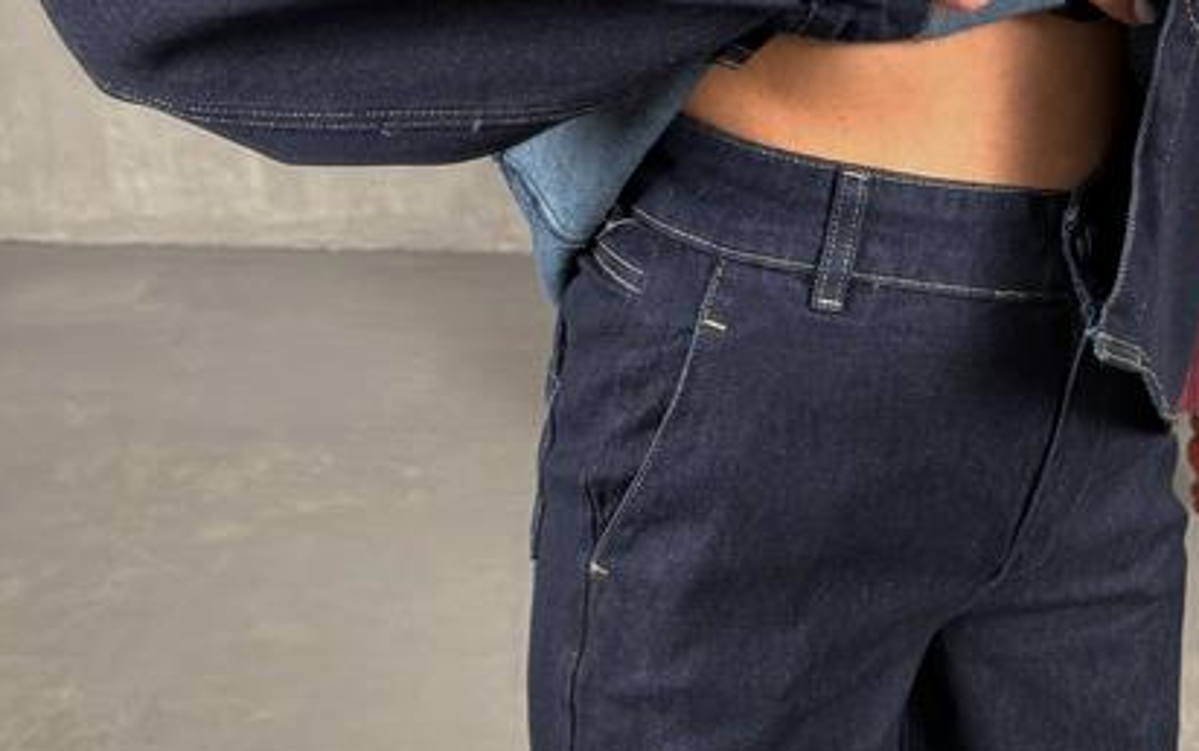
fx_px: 1896
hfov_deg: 34.5
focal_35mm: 58
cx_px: 857
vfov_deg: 22.1
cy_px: 600
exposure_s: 1/91
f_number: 1.78
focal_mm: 6.76
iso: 200
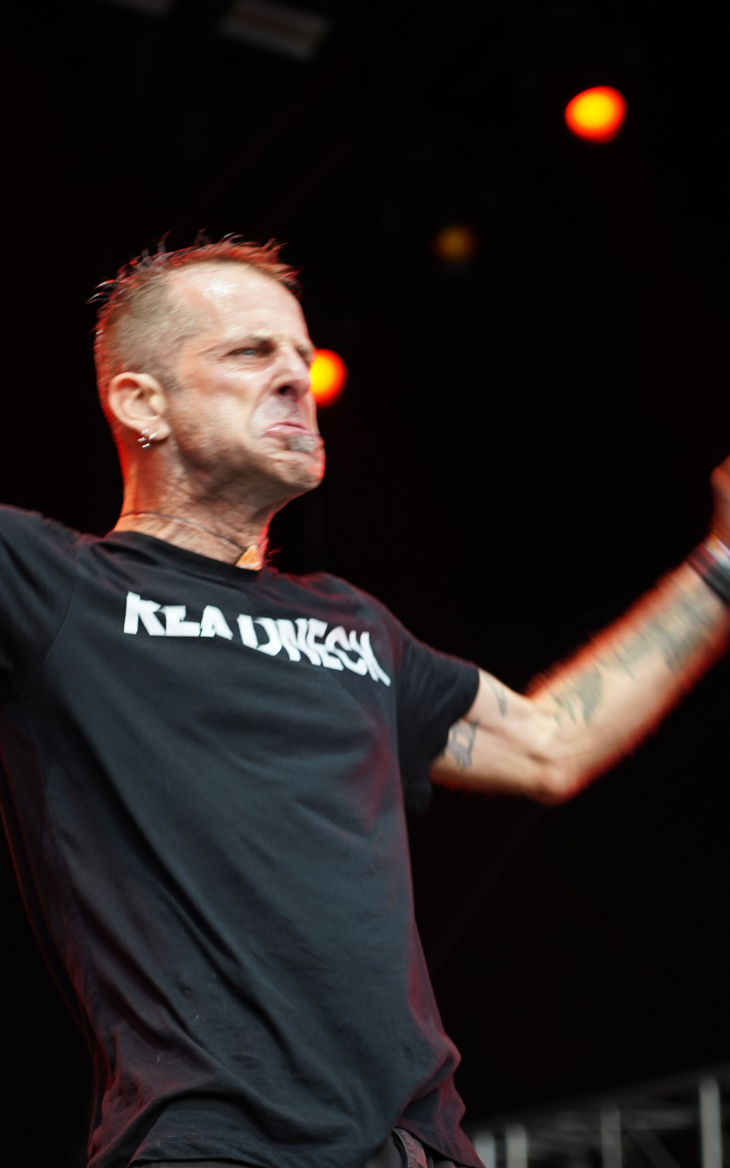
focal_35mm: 161
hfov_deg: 8.1
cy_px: 584
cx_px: 189
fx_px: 5124
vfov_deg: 13.0
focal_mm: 105
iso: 400
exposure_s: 1/125
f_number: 4
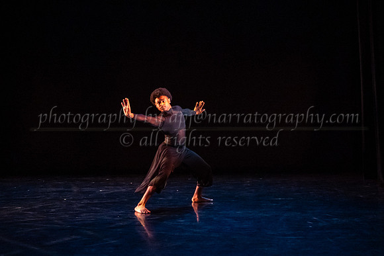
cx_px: 252
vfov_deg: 27.1
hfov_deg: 39.3
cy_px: 114
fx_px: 532
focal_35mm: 50
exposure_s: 1/250
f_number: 2.8
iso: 6400
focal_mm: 37
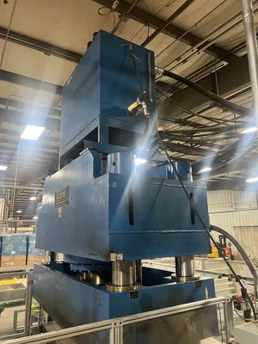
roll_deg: +1.4
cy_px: 172
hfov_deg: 53.1
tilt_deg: +11.0
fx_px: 258
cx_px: 129
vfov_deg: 67.3
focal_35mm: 26
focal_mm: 5.7
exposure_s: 1/60
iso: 500
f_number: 1.5
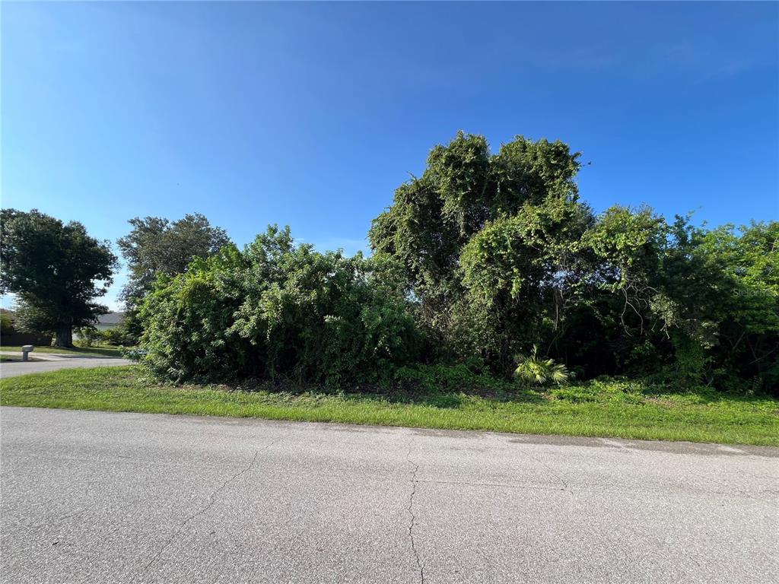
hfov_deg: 106.2
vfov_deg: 89.9
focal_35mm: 13
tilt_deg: +10.6
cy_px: 292
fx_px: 293
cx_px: 390
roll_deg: -1.8
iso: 32
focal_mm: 1.57
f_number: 1.8
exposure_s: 1/483
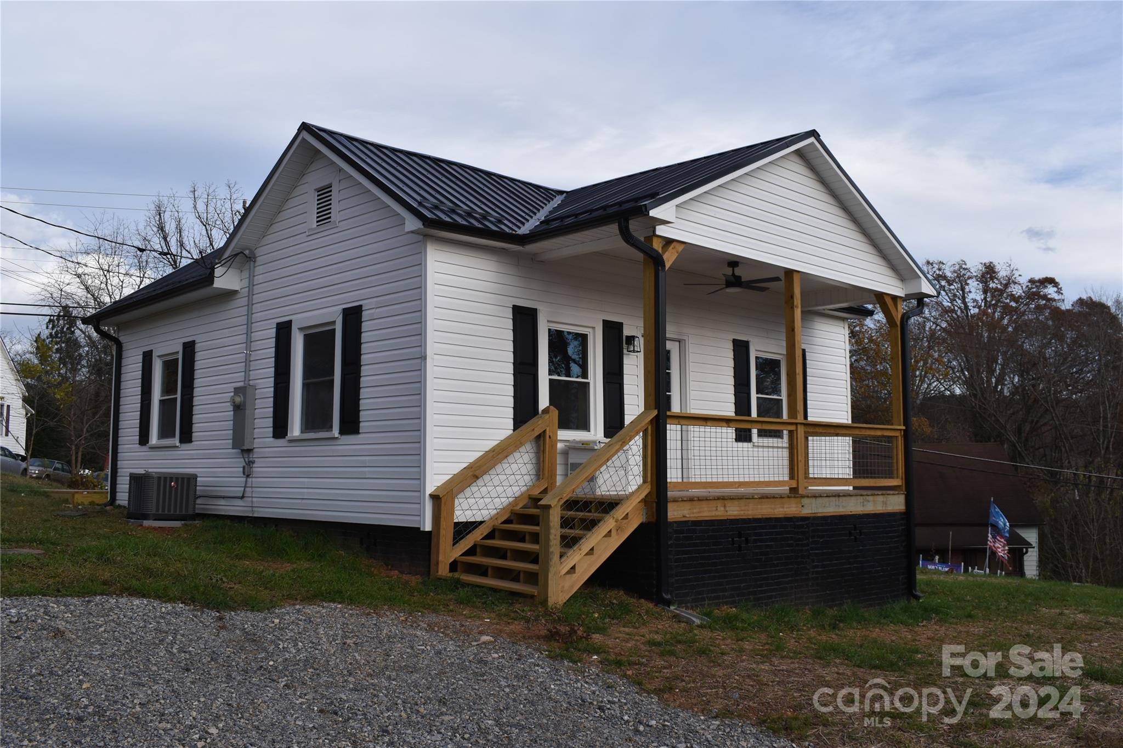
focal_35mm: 33
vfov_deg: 40.0
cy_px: 374
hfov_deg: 57.2
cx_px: 562
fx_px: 1029
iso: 200
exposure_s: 1/320
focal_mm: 22
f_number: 9
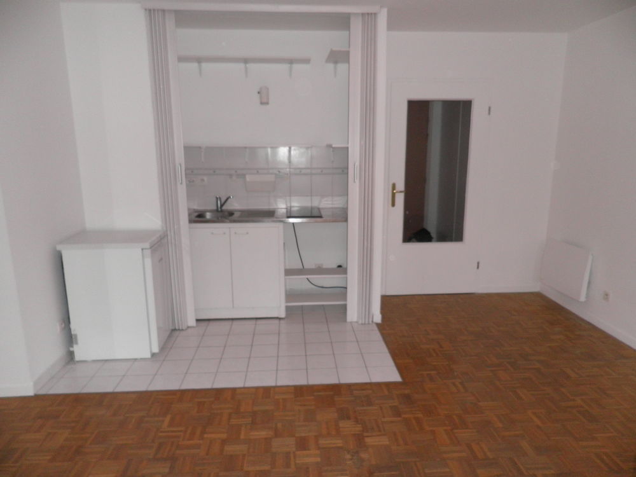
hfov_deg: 71.6
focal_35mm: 24
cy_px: 238
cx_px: 318
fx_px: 441
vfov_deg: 56.8
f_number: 3.3
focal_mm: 4.3
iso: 160
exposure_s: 1/30
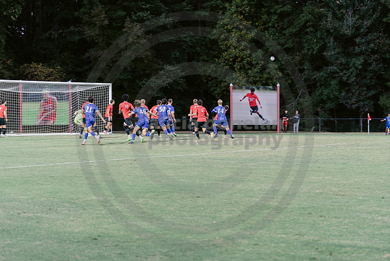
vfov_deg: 15.2
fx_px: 975
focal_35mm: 90
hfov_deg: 22.6
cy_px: 130
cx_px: 195
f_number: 2.8
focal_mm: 90
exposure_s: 1/80
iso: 640
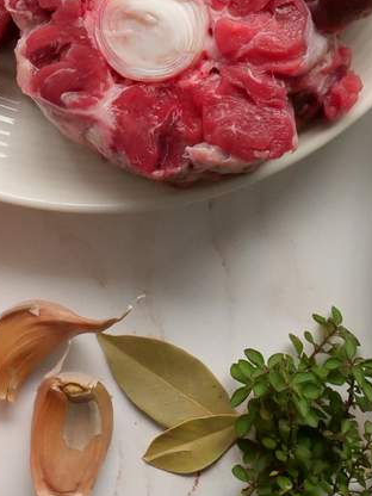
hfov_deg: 10.2
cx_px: 126
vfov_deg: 12.9
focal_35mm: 146
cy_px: -199
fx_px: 2092
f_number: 6.3
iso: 1600
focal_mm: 19
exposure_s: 1/60
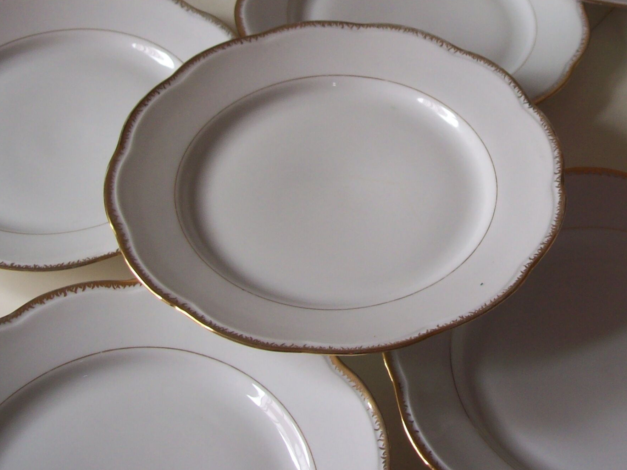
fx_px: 1050
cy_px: 118
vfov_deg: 24.9
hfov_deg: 32.9
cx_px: 434
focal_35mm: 58
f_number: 2.7
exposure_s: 1/64
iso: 80
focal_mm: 6
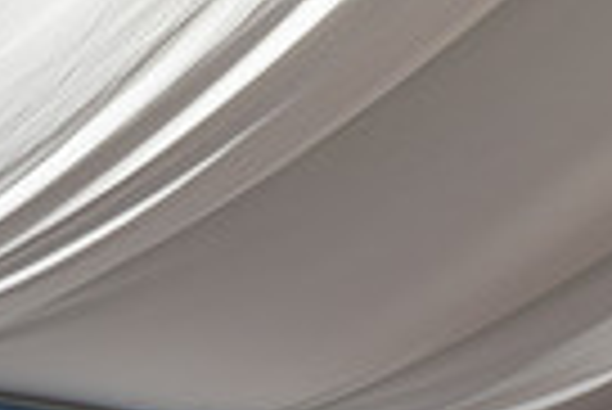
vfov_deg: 11.8
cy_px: 867
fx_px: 1736
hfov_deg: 20.0
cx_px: 238
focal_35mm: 102
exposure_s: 1/125
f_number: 2.8
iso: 250
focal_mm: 24
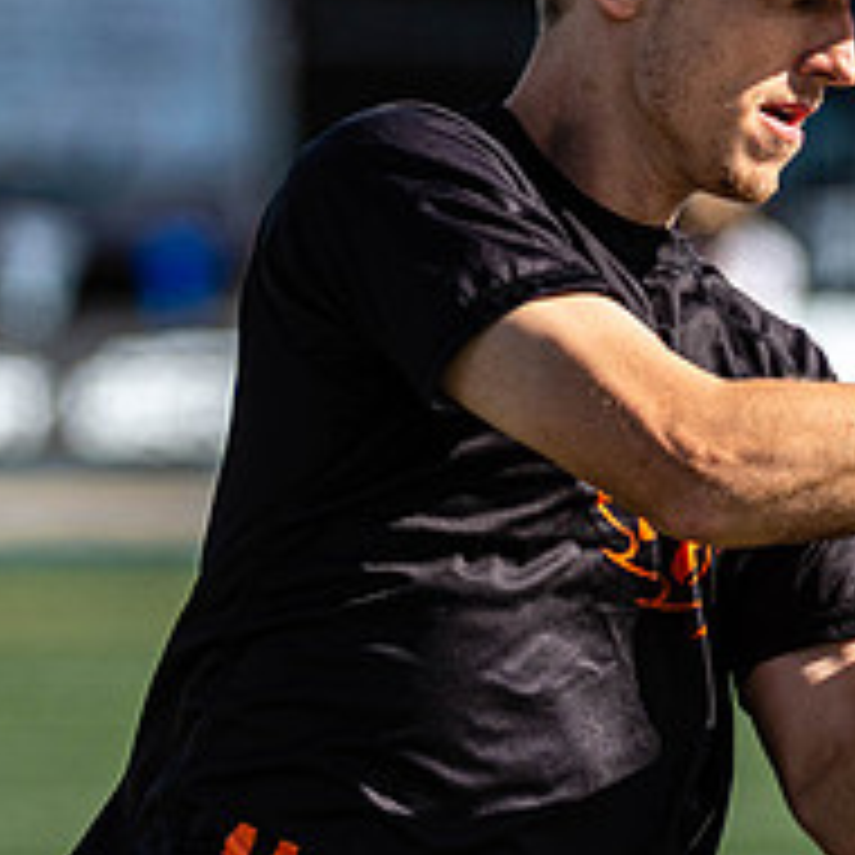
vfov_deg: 1.8
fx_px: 27246
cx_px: 765
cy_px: 475
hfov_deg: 1.8
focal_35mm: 975
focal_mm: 250
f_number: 4
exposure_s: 1/1250
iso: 100
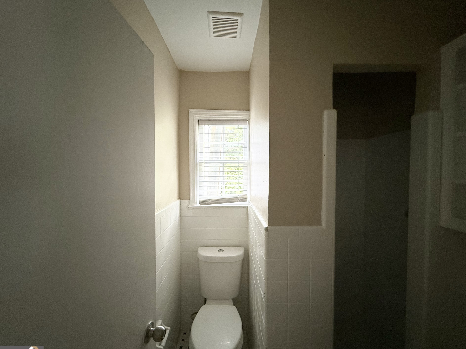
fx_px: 202
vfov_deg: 81.7
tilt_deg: -2.3
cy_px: 178
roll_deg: -0.7
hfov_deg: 98.2
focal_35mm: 15
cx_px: 237
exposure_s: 1/60
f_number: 2.2
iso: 400
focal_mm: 2.22
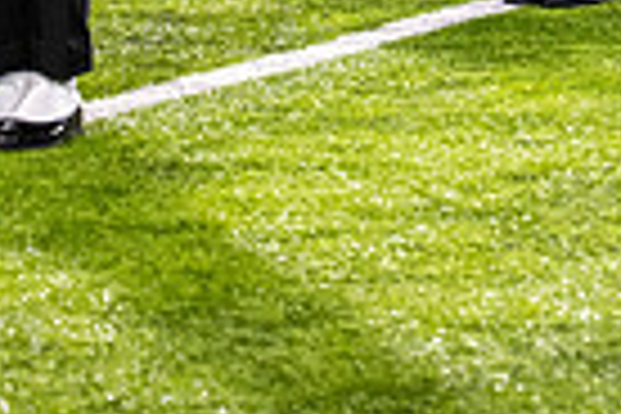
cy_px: -421
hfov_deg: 6.9
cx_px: 878
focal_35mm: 294
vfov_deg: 4.6
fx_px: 5071
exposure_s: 1/500
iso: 1250
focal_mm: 70
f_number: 3.2
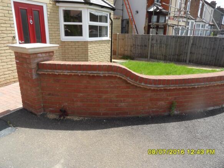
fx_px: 155
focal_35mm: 24
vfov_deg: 56.8
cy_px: 84
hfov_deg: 71.6
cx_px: 112
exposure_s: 1/250
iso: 80
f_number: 4.6
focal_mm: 3.9
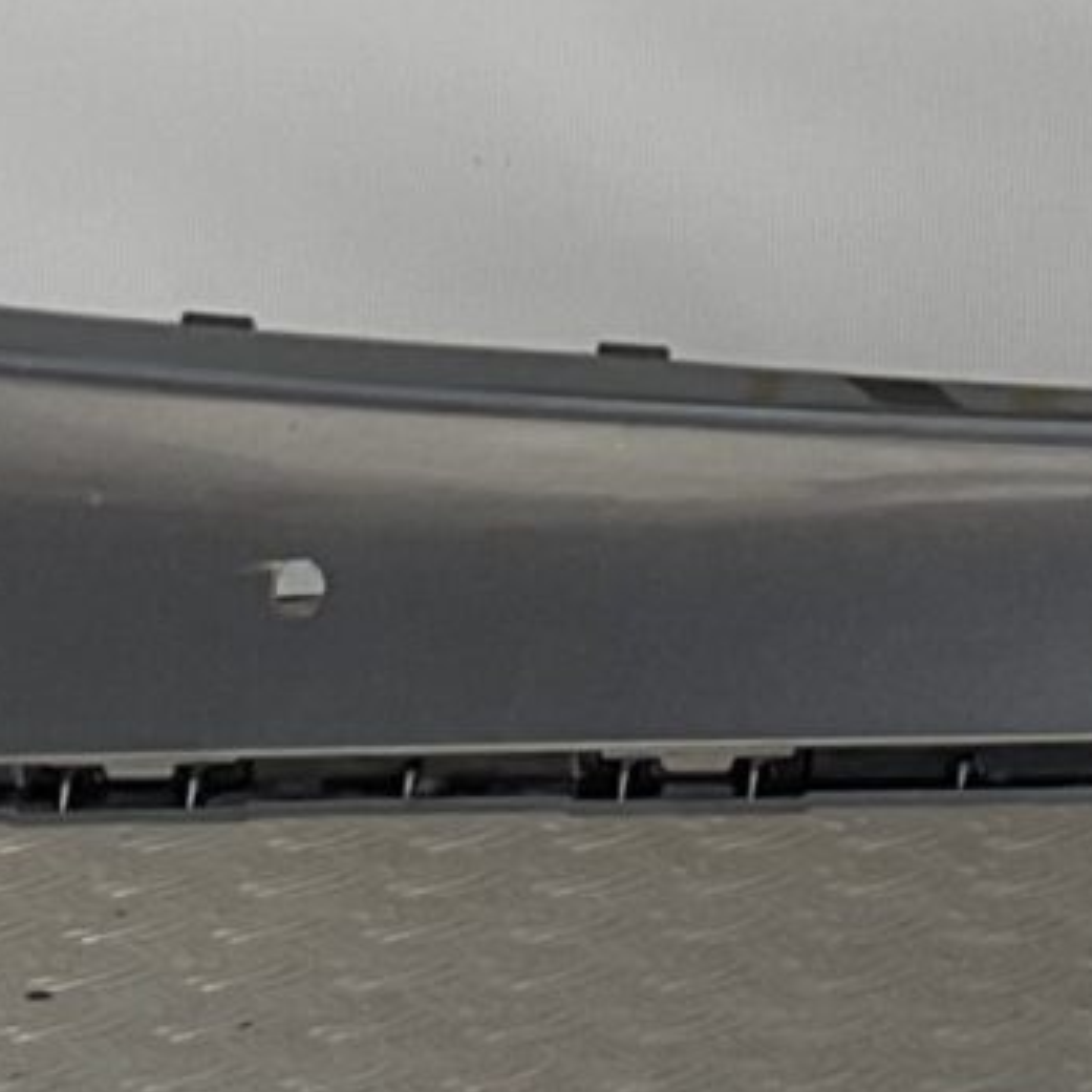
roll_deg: -1.6
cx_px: 1441
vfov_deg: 9.1
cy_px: -286
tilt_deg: -8.4
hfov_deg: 9.1
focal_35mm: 189
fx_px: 6745
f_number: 1.8
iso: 16
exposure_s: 1/486
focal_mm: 3
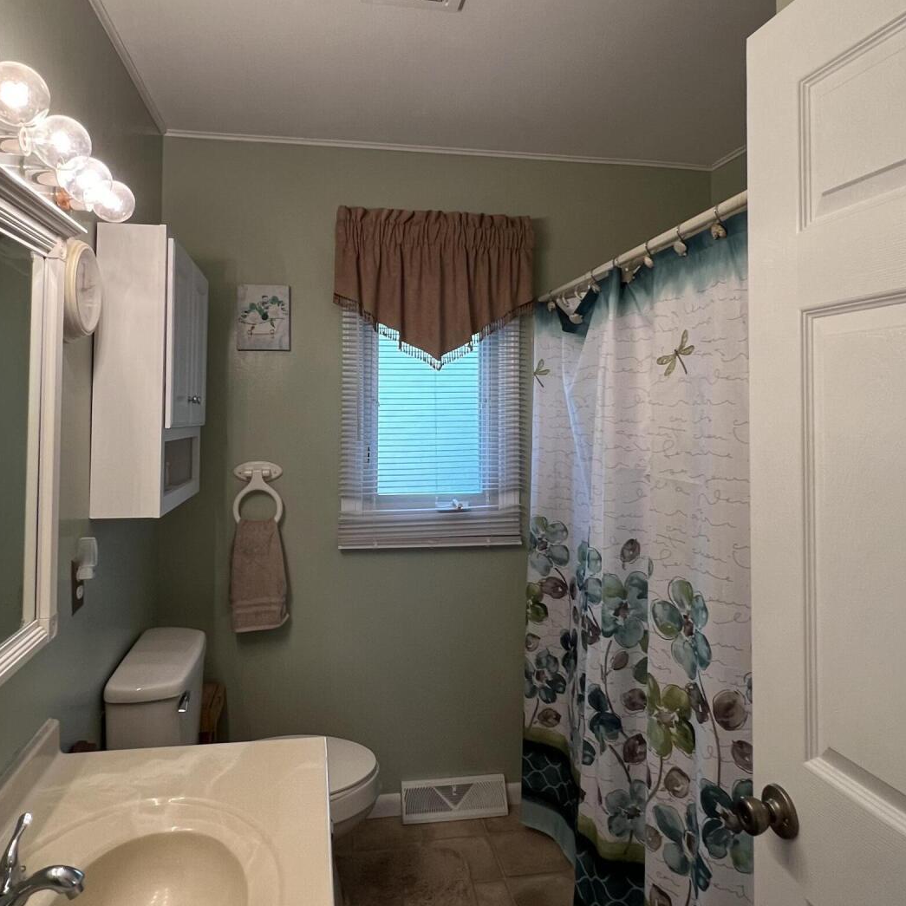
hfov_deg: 69.6
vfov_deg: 69.3
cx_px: 433
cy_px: 393
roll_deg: +0.2
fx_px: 651
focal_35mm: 22
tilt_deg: +2.6
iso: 250
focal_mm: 1.57
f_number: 1.8
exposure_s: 1/120
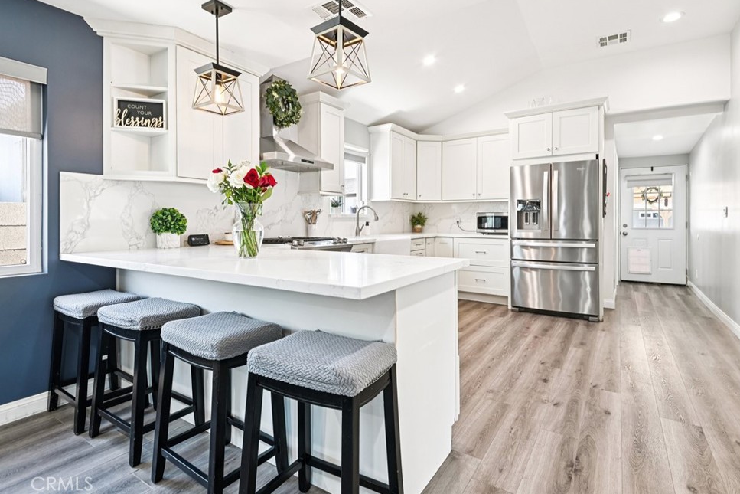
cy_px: 234
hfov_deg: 90.0
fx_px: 370
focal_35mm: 18
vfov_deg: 67.4
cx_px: 367
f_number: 8
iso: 250
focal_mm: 17
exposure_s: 1/5
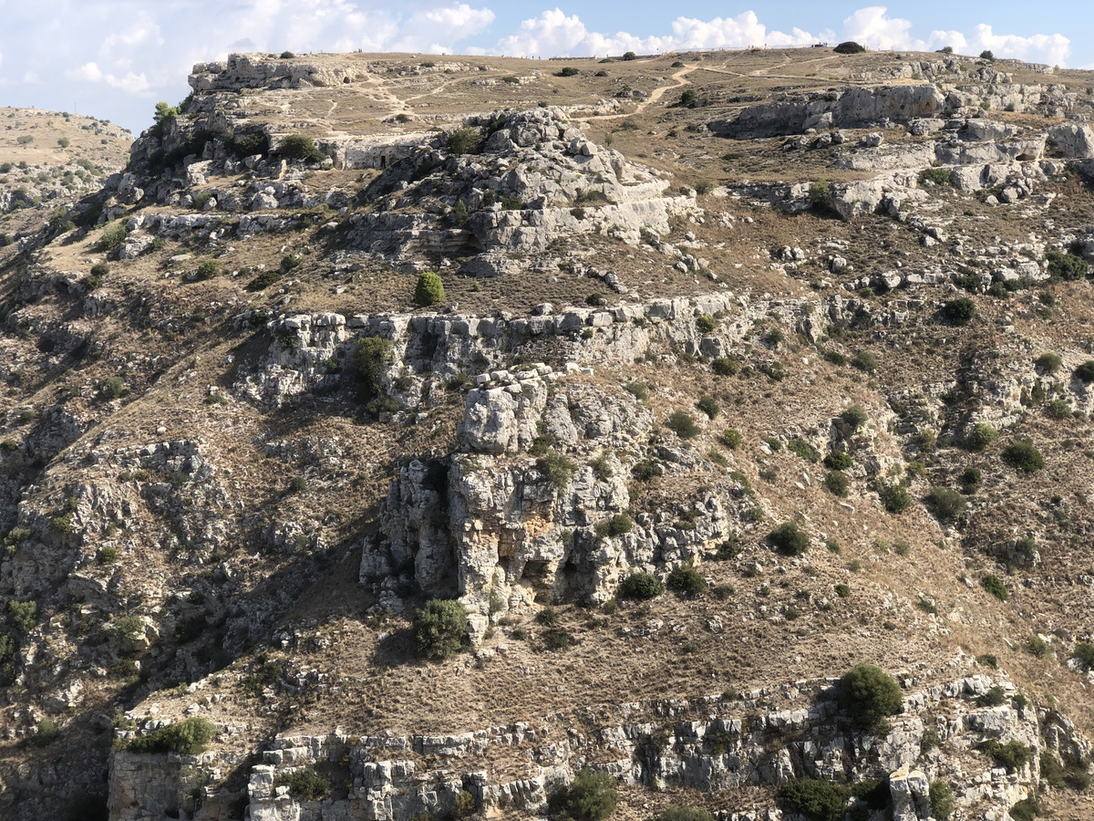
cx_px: 547
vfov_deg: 28.0
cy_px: 410
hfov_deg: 36.8
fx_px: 1643
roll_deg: +0.8
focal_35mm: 52
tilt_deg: -9.2
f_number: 2.4
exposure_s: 1/639
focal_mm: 6
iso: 16
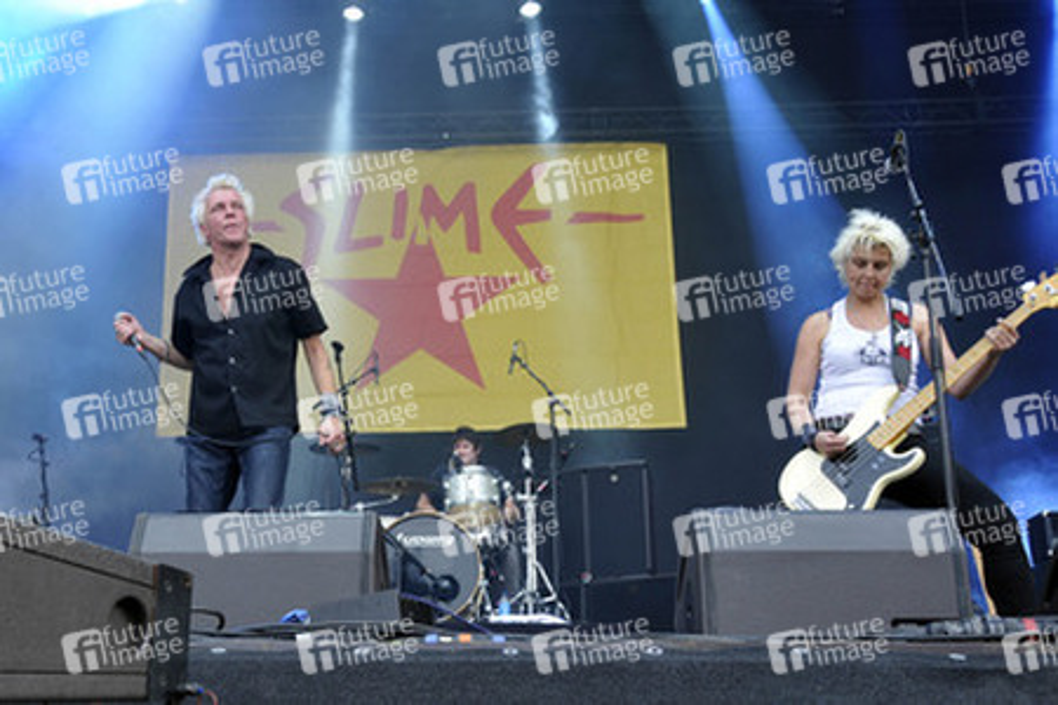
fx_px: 1058
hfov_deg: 53.1
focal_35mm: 36
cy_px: 352
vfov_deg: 36.9
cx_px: 529
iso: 200
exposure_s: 1/100
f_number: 5
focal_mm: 24
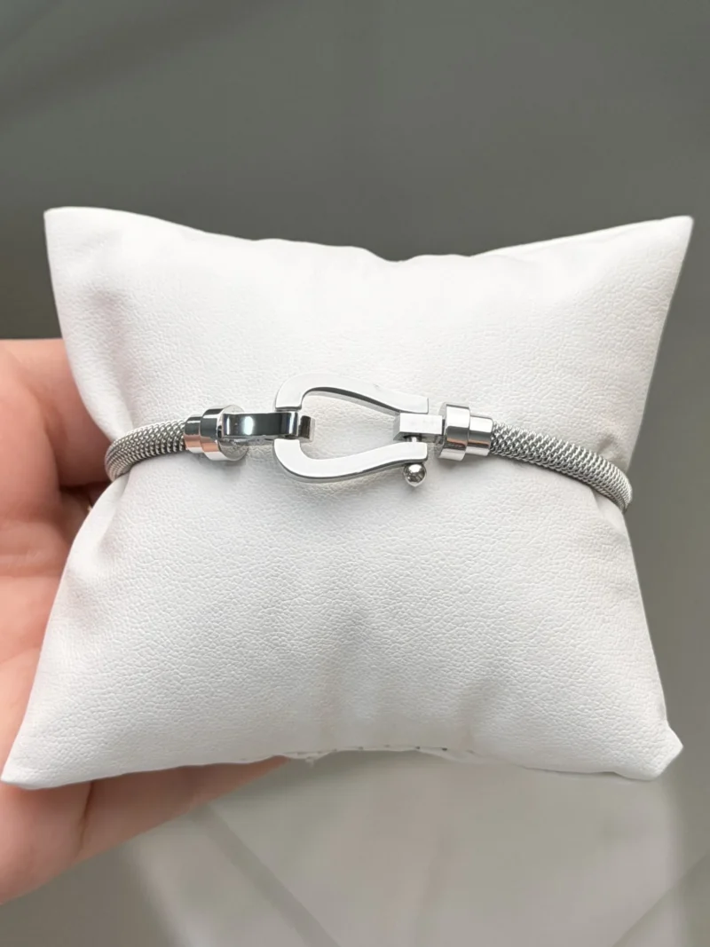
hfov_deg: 30.3
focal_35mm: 48
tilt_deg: -73.0
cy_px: 474
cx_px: 355
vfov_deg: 39.7
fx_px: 1313
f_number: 1.78
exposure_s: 1/657
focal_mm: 6.76
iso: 64
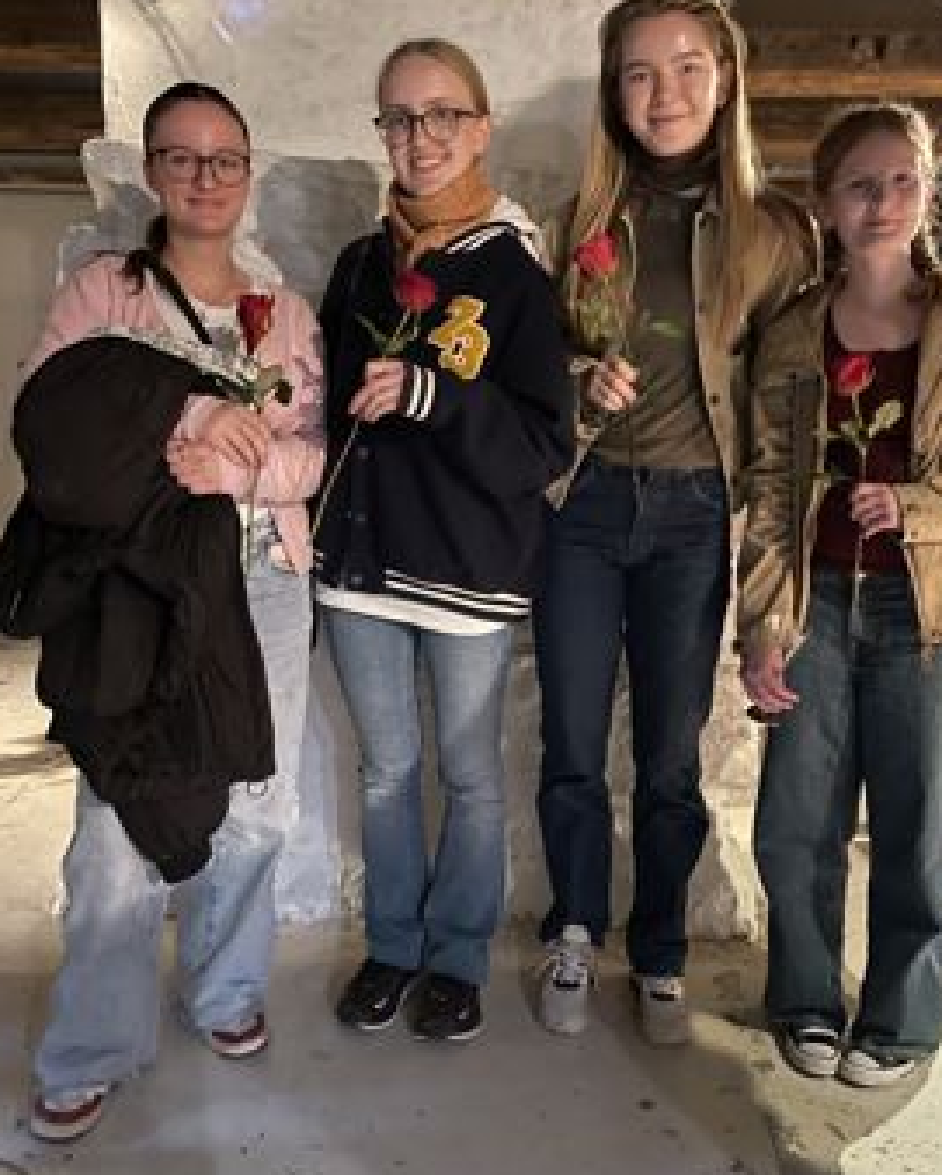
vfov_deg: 58.7
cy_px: 605
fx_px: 1044
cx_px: 511
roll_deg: -2.0
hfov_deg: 48.5
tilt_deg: -9.0
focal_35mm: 30
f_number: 1.6
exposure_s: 1/17
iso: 1000
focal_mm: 4.2
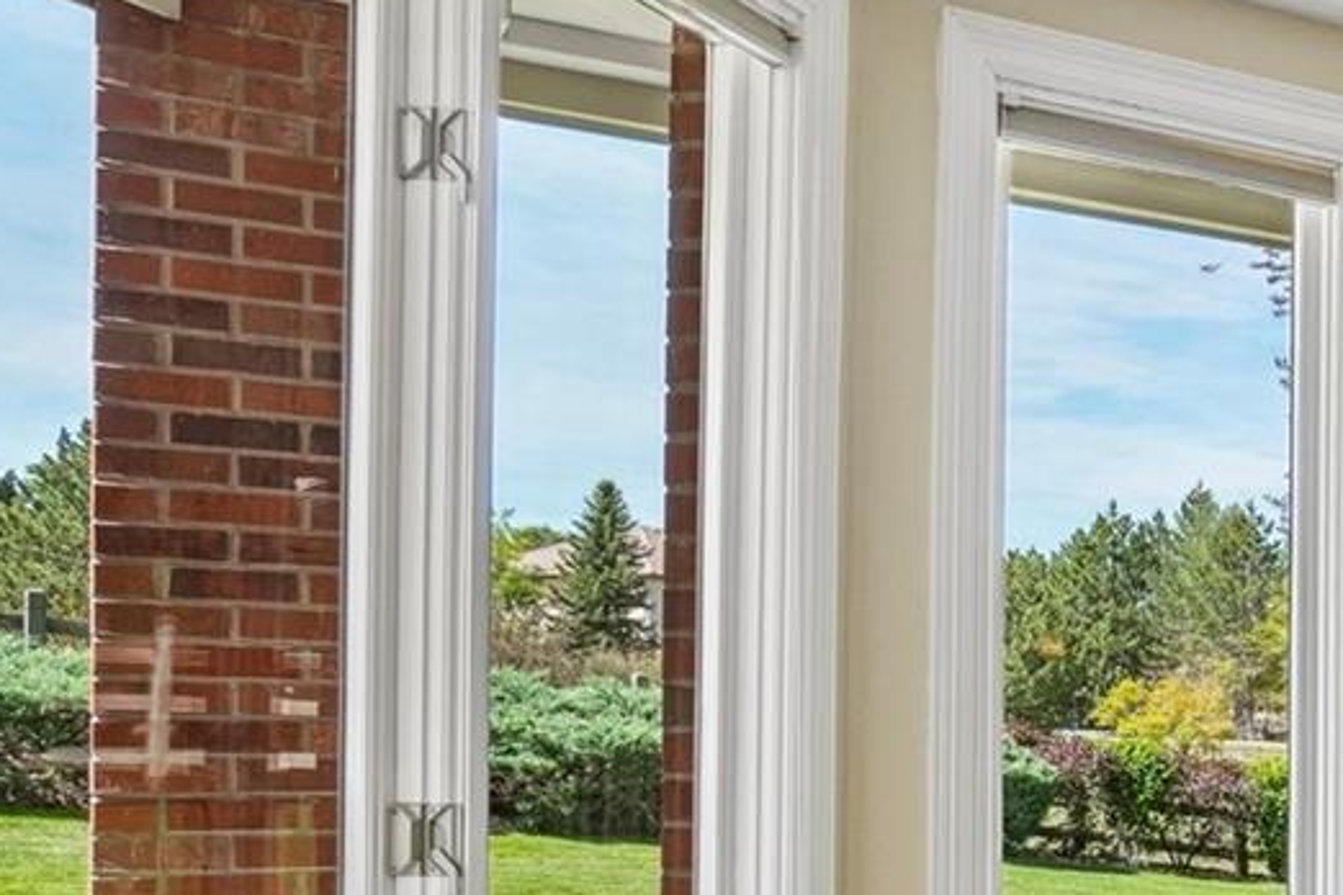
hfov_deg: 30.6
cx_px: 1755
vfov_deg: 25.9
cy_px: 808
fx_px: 1885
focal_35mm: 51
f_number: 8
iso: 400
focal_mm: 11
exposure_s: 1/40
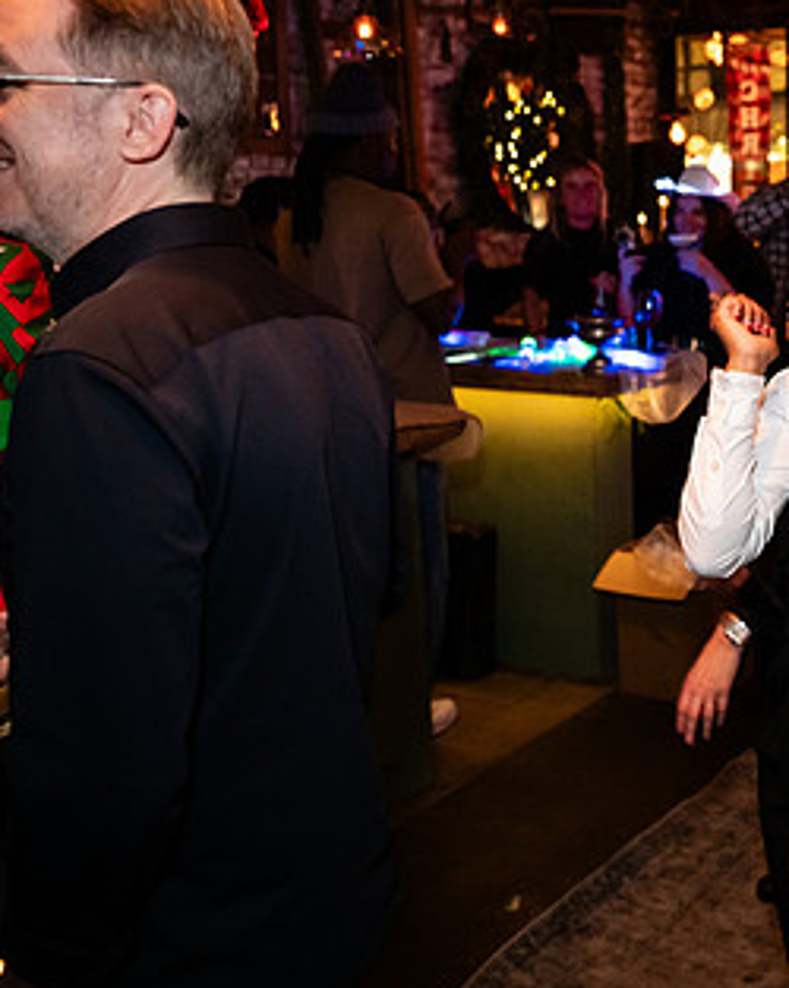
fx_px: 1227
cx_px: 821
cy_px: 425
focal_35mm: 42
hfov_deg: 32.3
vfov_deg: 43.7
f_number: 2.8
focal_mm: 24
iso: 3200
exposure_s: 1/80
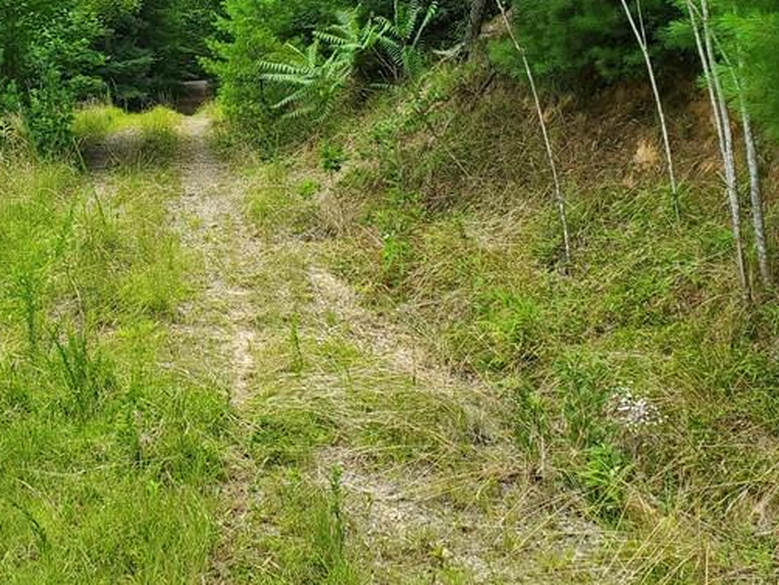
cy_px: 138
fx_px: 1193
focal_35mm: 53
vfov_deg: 27.1
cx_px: 230
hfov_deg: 35.6
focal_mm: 4.3
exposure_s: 1/367
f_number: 2.4
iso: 50
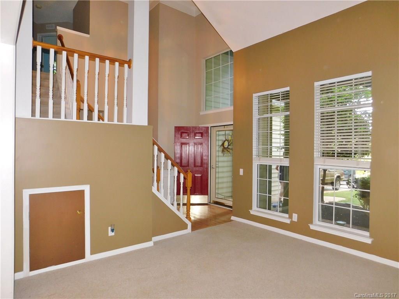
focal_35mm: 23
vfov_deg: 58.9
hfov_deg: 73.9
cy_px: 150
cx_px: 200
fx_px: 265
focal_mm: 4
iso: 220
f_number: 3
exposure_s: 1/30
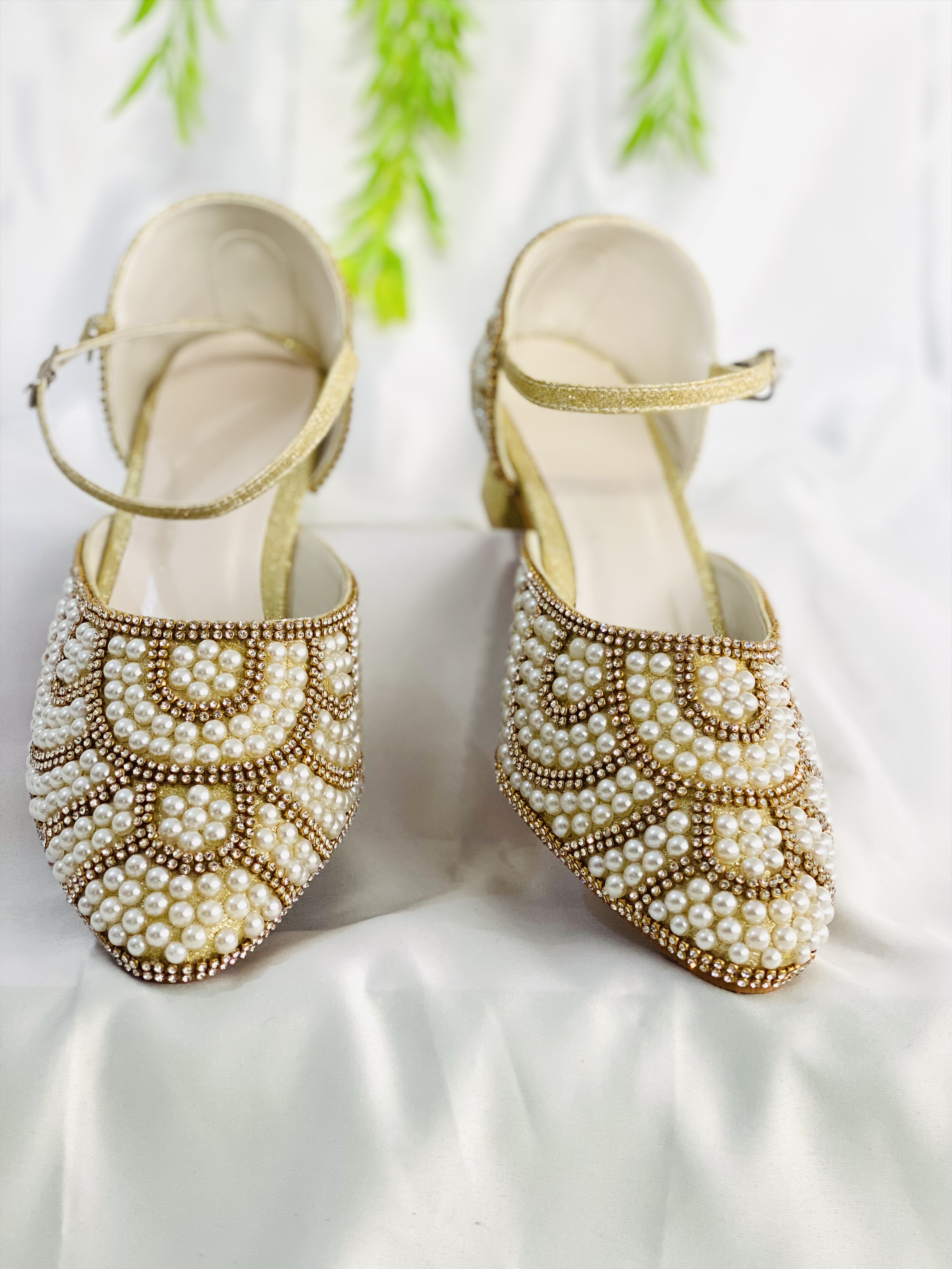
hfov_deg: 28.0
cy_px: 634
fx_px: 1907
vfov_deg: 36.8
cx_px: 476
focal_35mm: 52
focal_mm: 6
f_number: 2
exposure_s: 1/100
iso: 100
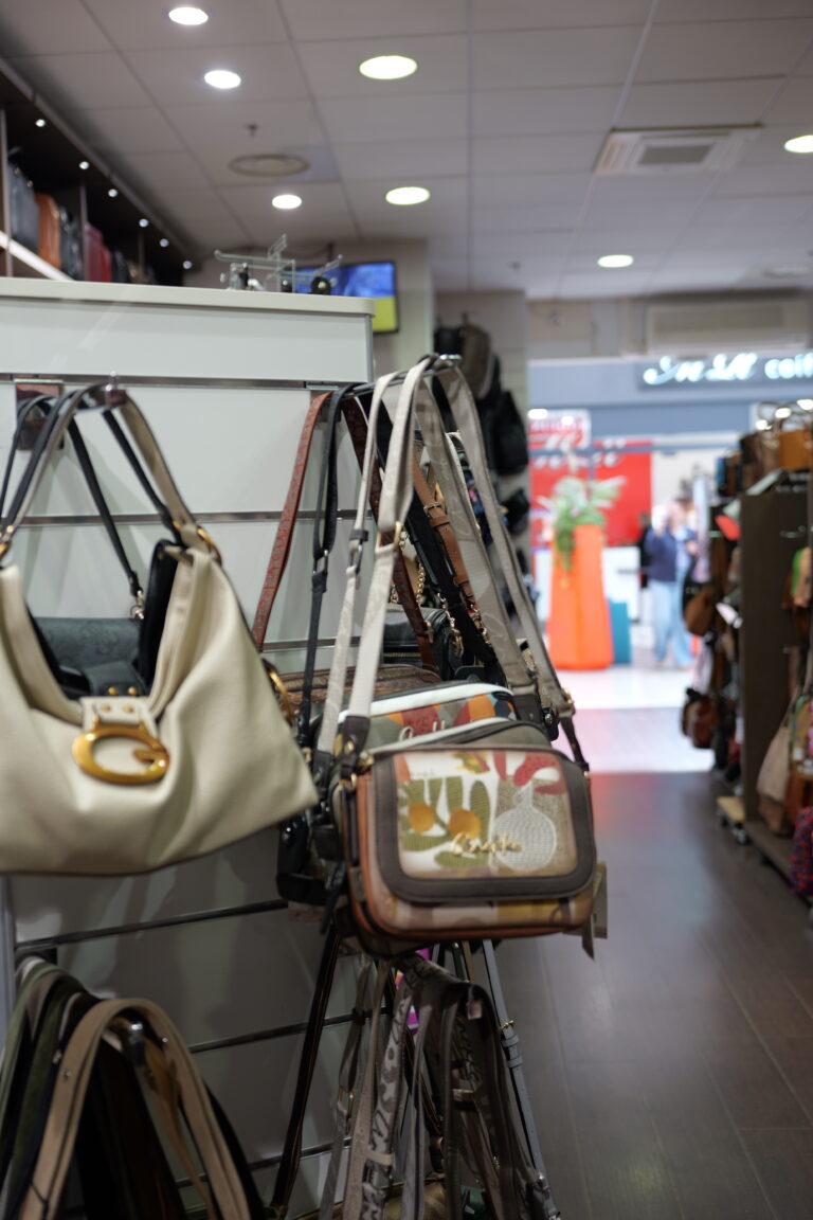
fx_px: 1355
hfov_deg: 33.4
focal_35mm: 40
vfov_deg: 48.5
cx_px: 406
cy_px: 610
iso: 320
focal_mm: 40
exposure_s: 1/60
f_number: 2.8
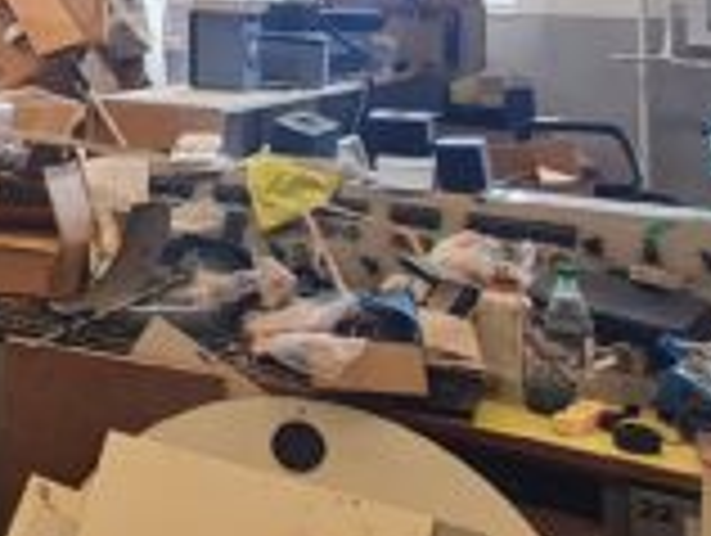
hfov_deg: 21.6
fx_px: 1296
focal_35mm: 63
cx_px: -522
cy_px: -113
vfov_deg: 21.6
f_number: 2.2
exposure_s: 1/50
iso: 64
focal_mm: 1.74
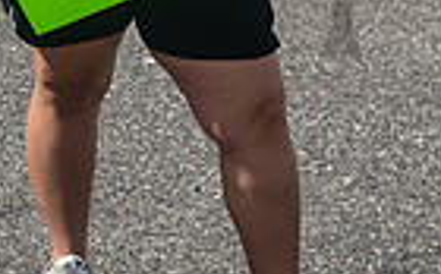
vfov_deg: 8.6
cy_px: -150
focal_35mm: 148
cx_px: -66
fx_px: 1776
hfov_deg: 13.8
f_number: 4
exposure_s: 1/2000
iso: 200
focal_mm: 35
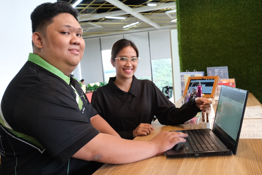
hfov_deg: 53.1
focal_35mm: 36
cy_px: 88
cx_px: 131
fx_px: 262
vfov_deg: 36.9
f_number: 5
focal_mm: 24
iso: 2500
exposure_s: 1/125
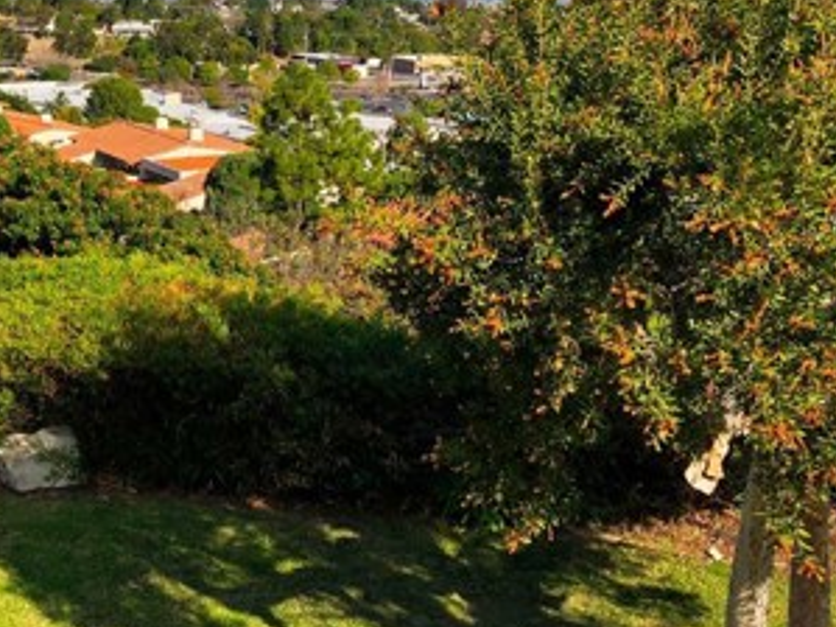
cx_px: 249
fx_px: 1448
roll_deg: +0.2
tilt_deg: -4.5
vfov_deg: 23.9
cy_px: 106
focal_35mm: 60
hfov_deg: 31.8
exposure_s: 1/2404
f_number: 1.8
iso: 20
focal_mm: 4
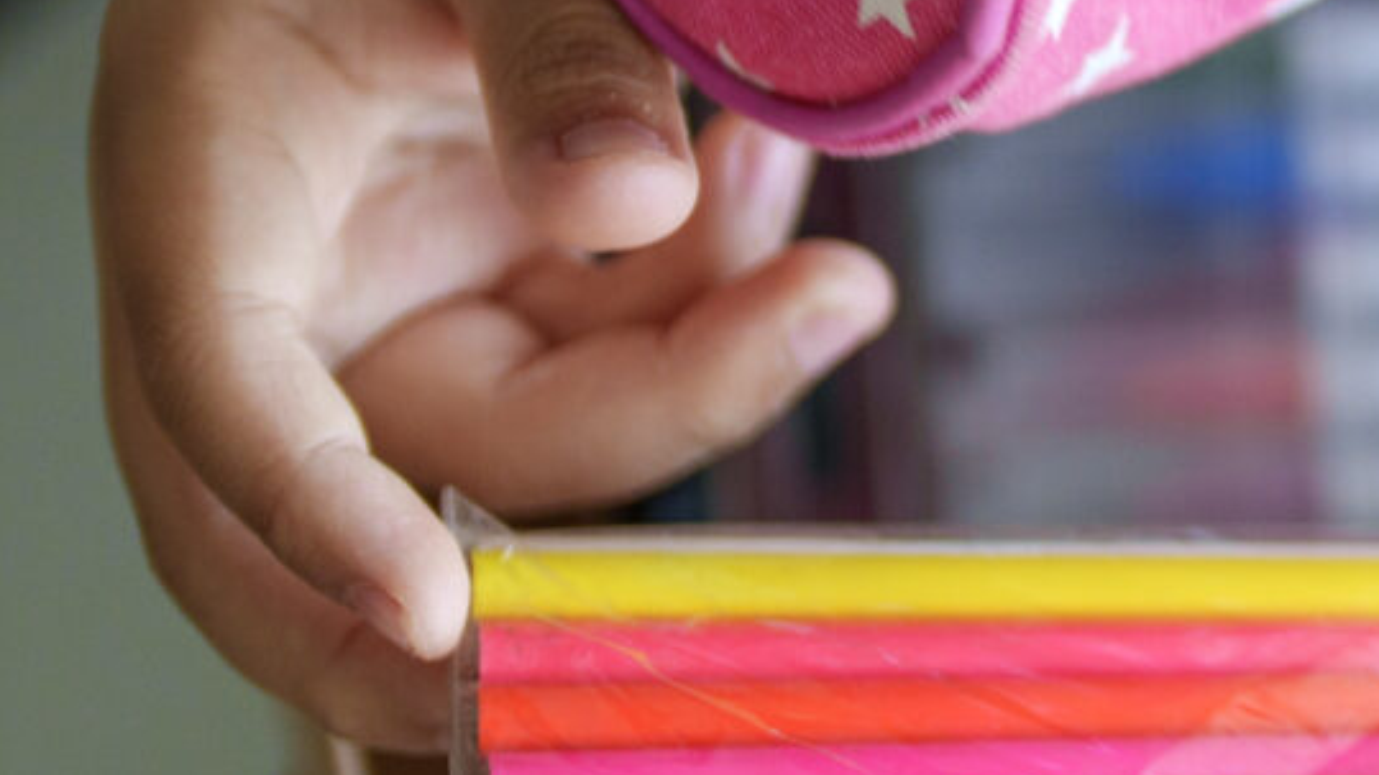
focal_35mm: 249
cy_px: -35
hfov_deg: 8.4
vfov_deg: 4.9
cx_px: 2290
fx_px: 9103
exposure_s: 1/250
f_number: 1.2
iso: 250
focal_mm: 50
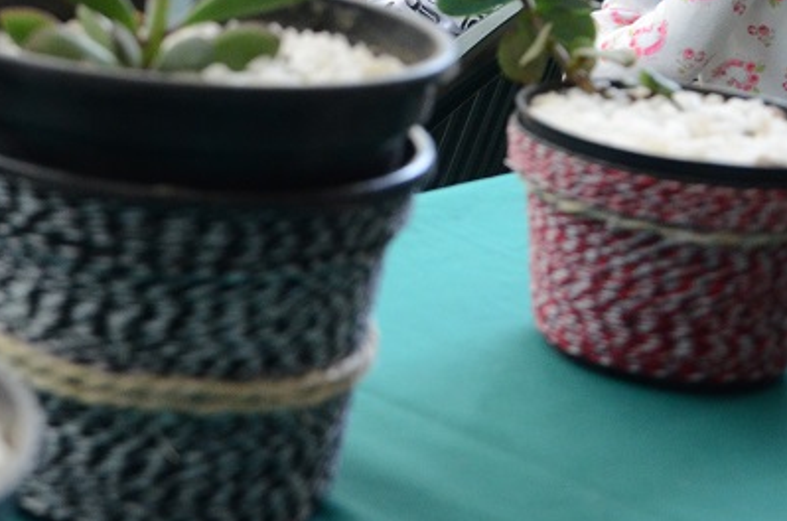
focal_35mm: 100
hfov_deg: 19.7
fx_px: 2181
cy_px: -116
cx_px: -57
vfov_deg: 13.2
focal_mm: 26
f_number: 5.6
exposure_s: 1/100
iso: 1600
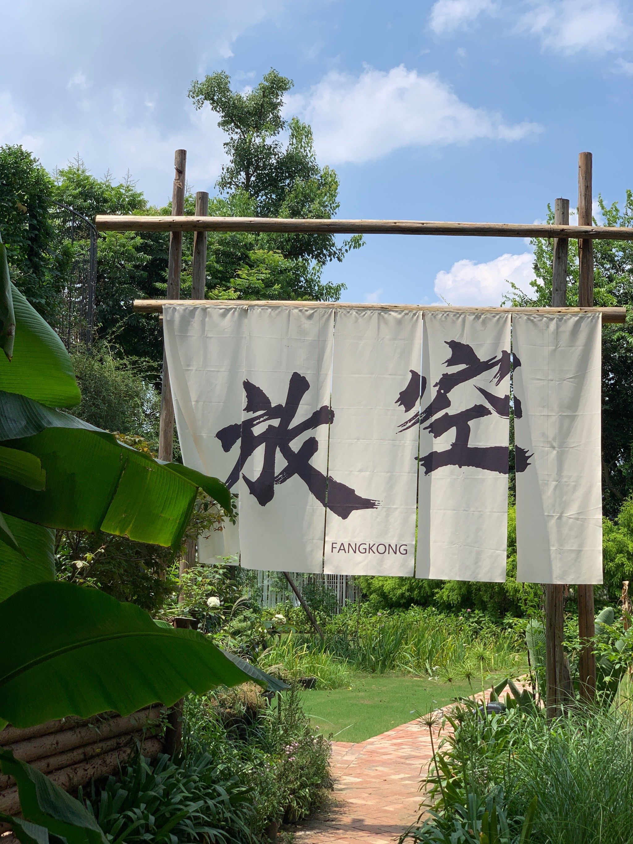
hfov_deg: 28.0
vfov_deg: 36.8
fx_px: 1268
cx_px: 316
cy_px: 422
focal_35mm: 52
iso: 16
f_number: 2.4
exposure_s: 1/1295
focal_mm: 6
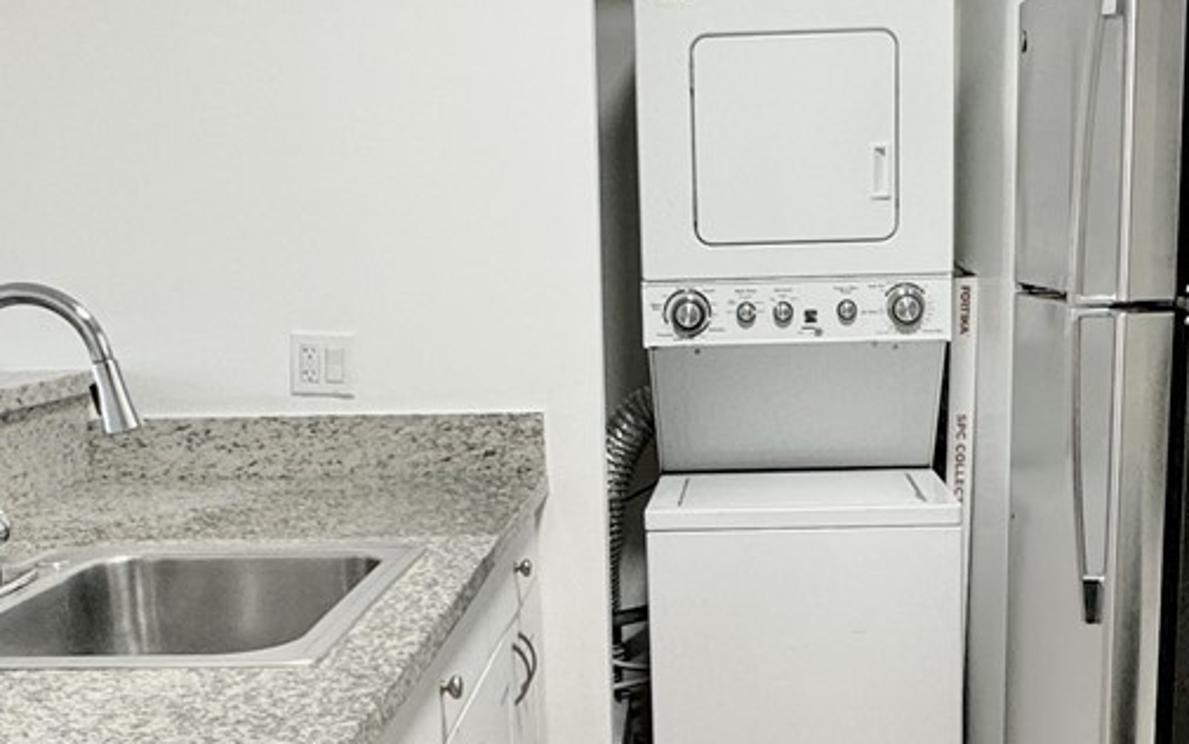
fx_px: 1524
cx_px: 697
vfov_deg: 27.2
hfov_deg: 42.5
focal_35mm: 47
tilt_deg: -12.2
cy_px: 537
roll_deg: +0.9
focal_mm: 2.22
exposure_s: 1/60
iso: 160
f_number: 2.2
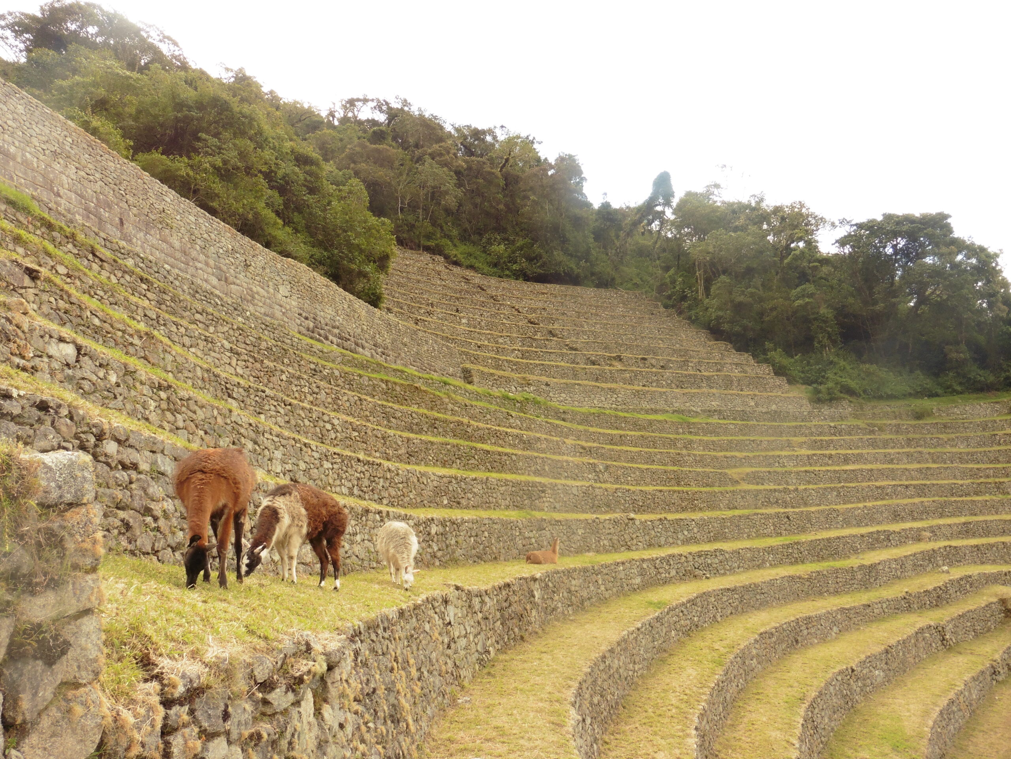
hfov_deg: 71.6
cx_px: 506
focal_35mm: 24
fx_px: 701
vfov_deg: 56.8
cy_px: 380
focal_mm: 4.3
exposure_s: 1/200
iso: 100
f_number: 4
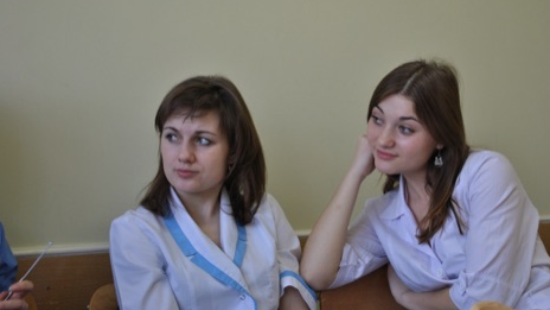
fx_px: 875
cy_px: 153
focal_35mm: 60
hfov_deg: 34.9
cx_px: 307
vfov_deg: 20.1
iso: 400
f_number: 5
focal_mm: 34
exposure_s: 1/50
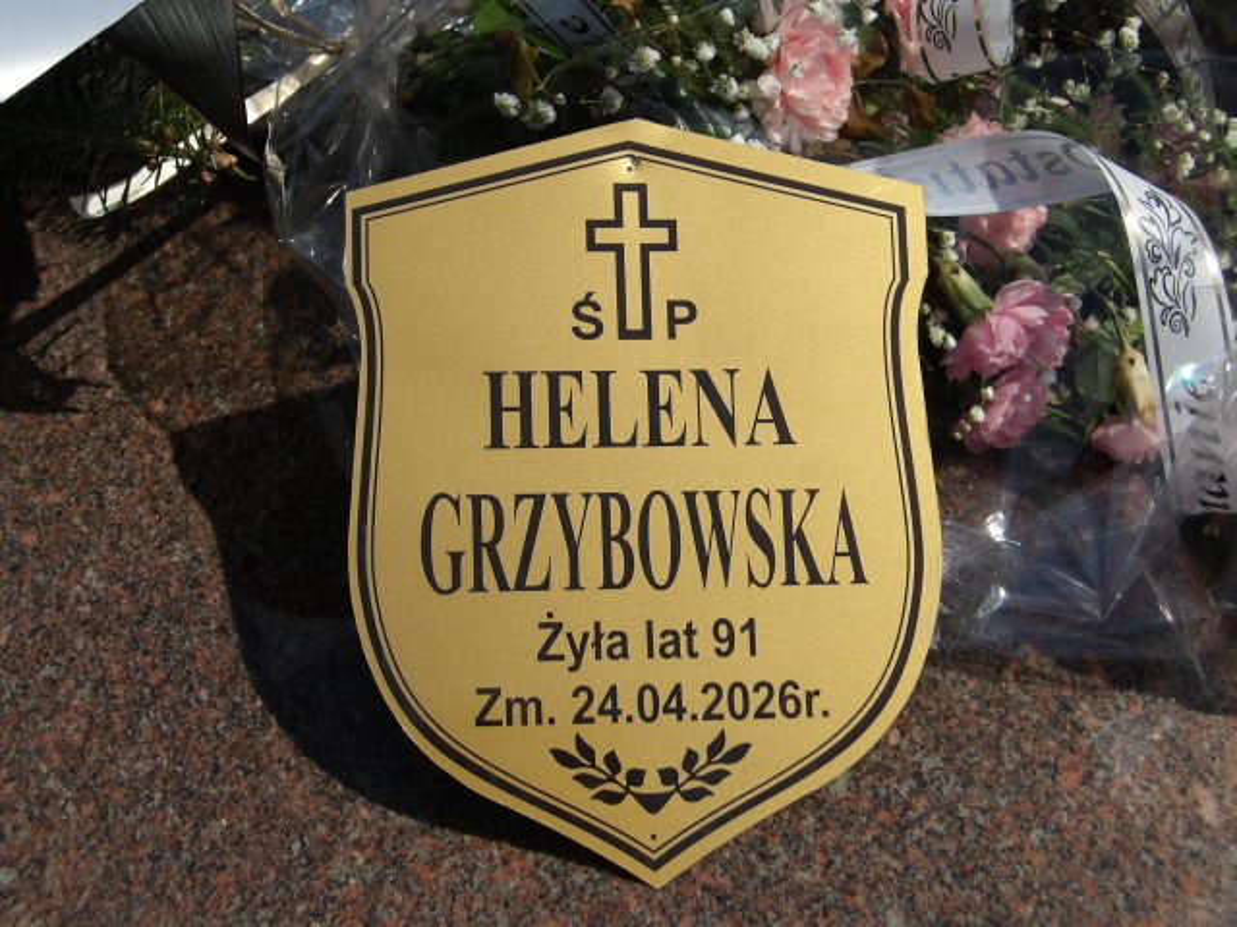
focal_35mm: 53
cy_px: 464
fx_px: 1894
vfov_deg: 27.5
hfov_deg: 36.2
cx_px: 618
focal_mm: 9.4
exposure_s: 1/122
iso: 100
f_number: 15
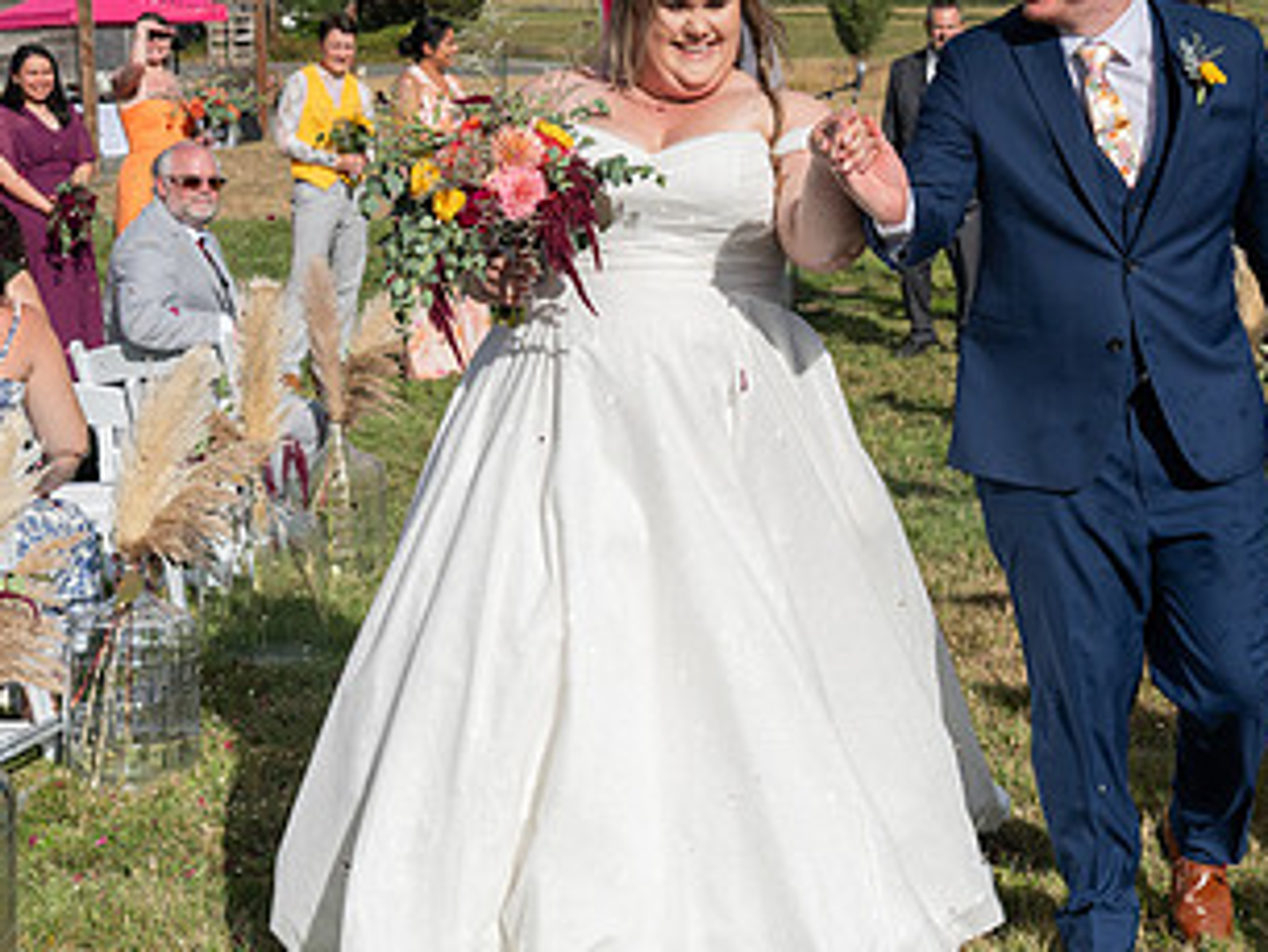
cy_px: 260
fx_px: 2345
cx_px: 836
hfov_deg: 30.1
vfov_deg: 22.8
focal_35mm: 64
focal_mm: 35
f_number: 5
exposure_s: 1/8000
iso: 400
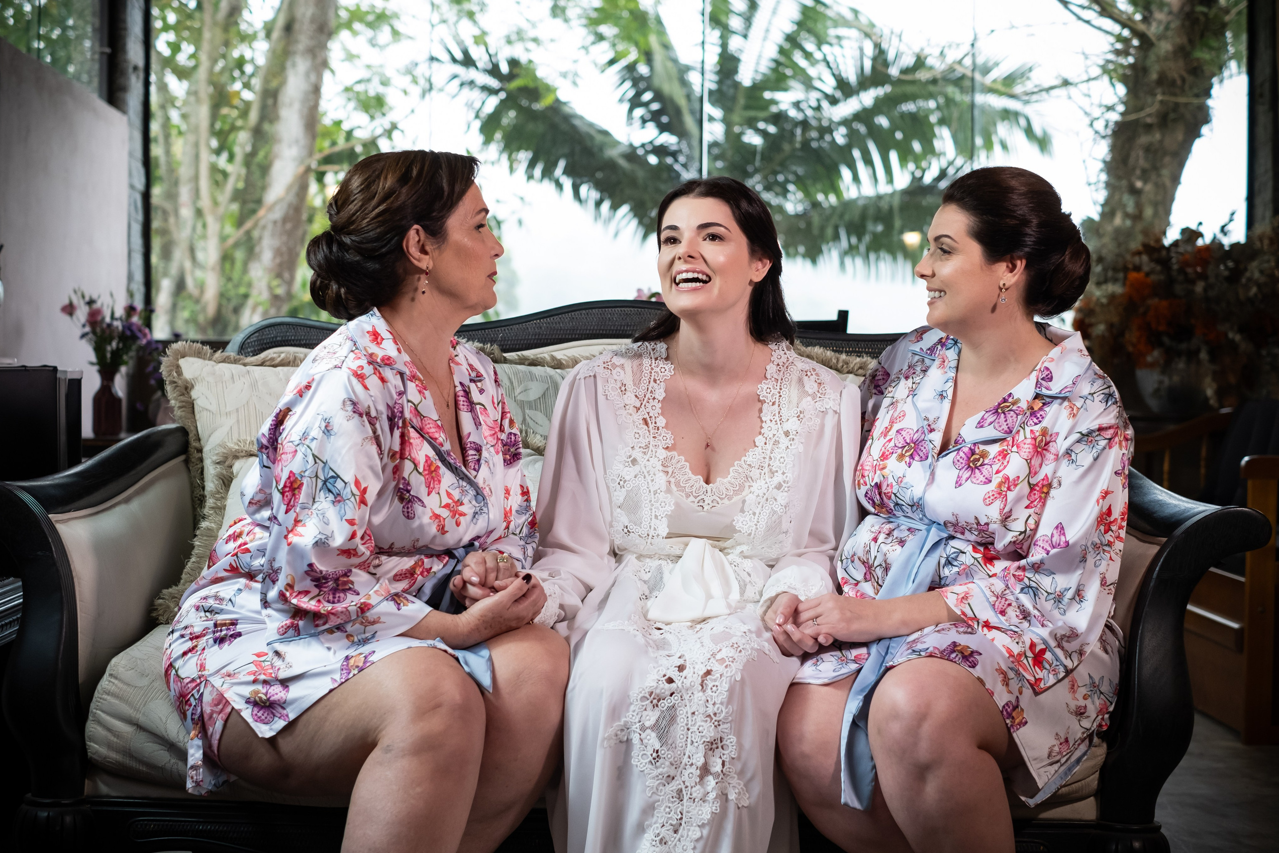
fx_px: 1954
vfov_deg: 24.6
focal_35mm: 55
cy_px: 412
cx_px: 644
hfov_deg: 36.2
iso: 800
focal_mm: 35
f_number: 2.8
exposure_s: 1/200
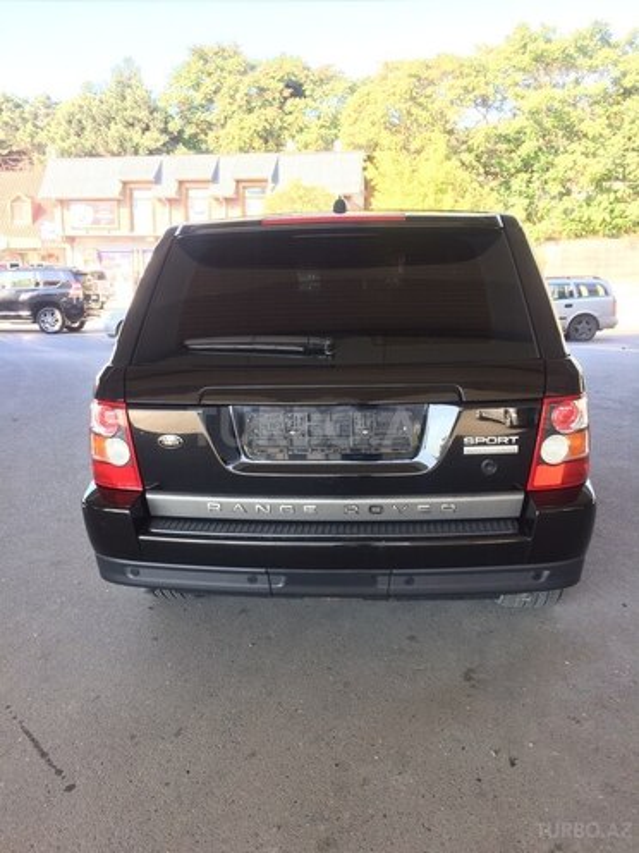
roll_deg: -0.1
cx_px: 320
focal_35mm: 29
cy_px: 426
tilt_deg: -11.3
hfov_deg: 48.2
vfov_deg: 61.7
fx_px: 714
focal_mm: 4.15
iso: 40
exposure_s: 1/100
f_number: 2.2
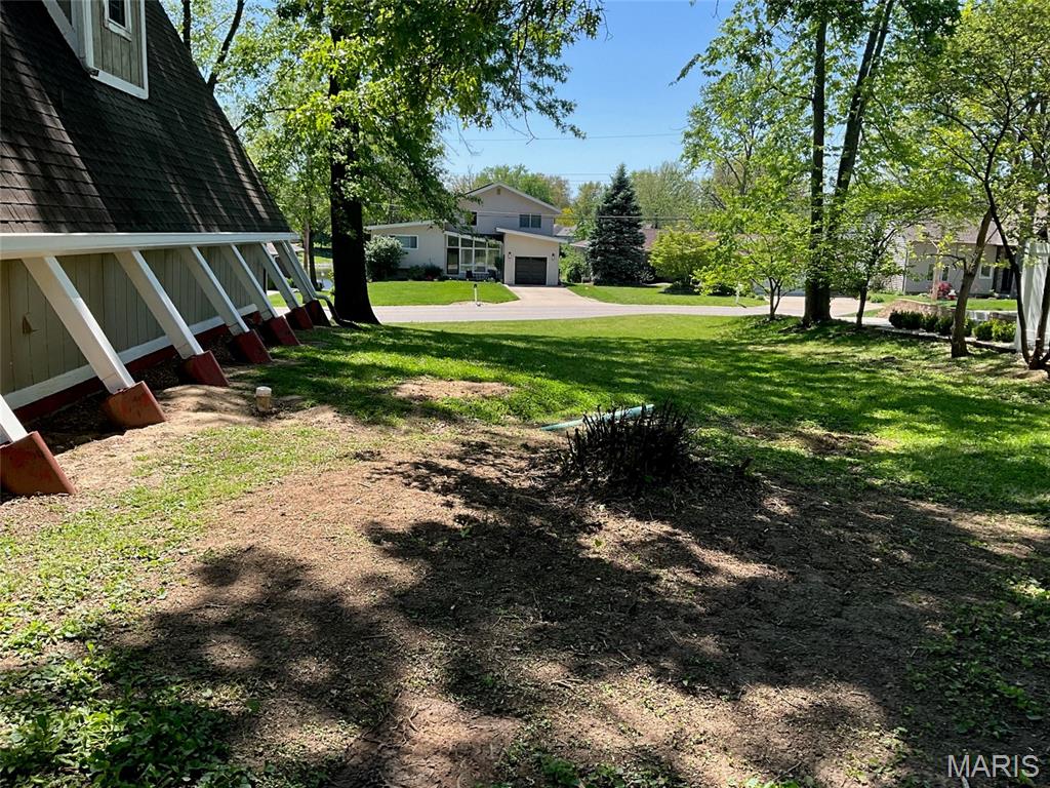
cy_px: 394
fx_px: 880
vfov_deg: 48.2
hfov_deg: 61.7
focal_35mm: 29
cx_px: 525
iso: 25
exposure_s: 1/759
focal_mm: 3
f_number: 1.8
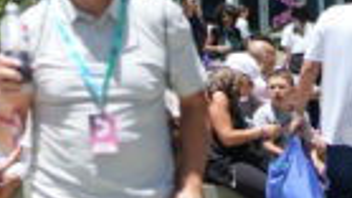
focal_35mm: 271
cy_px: -468
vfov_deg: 4.3
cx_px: -466
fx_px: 2528
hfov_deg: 7.5
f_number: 2
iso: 400
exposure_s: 1/8000
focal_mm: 35
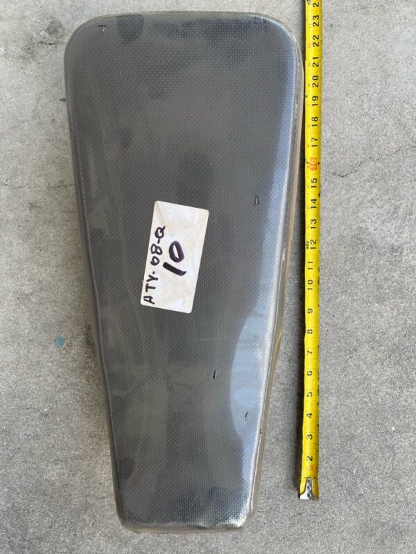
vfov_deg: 67.3
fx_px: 417
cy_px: 277
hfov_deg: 53.1
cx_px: 208
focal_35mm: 26
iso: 32
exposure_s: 1/346
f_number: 1.6
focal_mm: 5.1
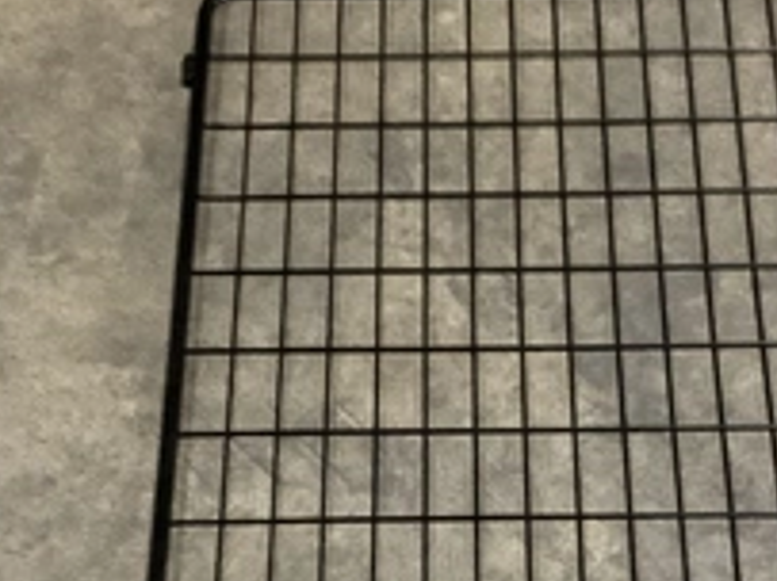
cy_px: 512
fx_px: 1368
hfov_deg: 31.5
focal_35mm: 61
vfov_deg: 23.4
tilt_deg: -65.5
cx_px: 494
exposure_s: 1/30
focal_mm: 3.3
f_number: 2.4
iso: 640
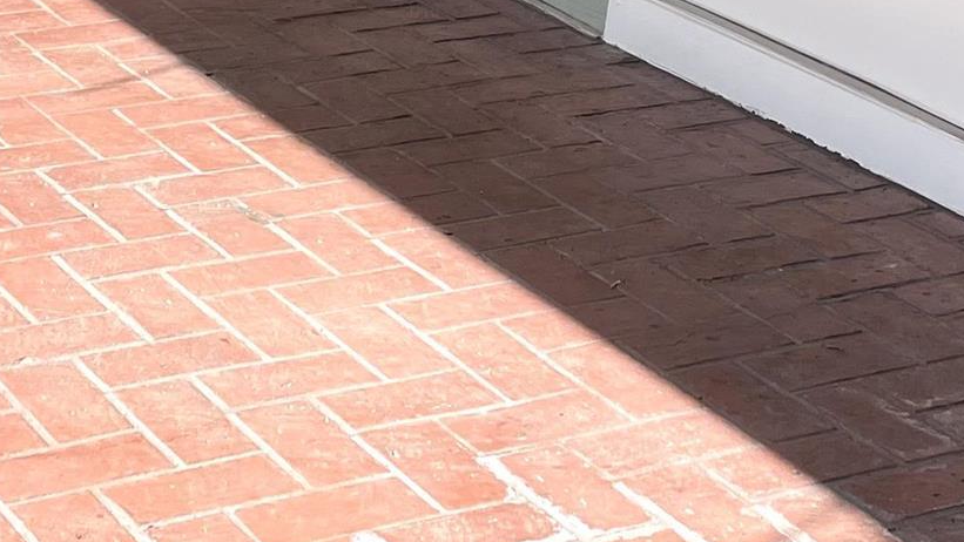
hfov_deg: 20.1
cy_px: -462
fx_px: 2710
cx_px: 329
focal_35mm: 106
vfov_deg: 10.7
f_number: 1.6
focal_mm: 4.2
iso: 32
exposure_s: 1/1887
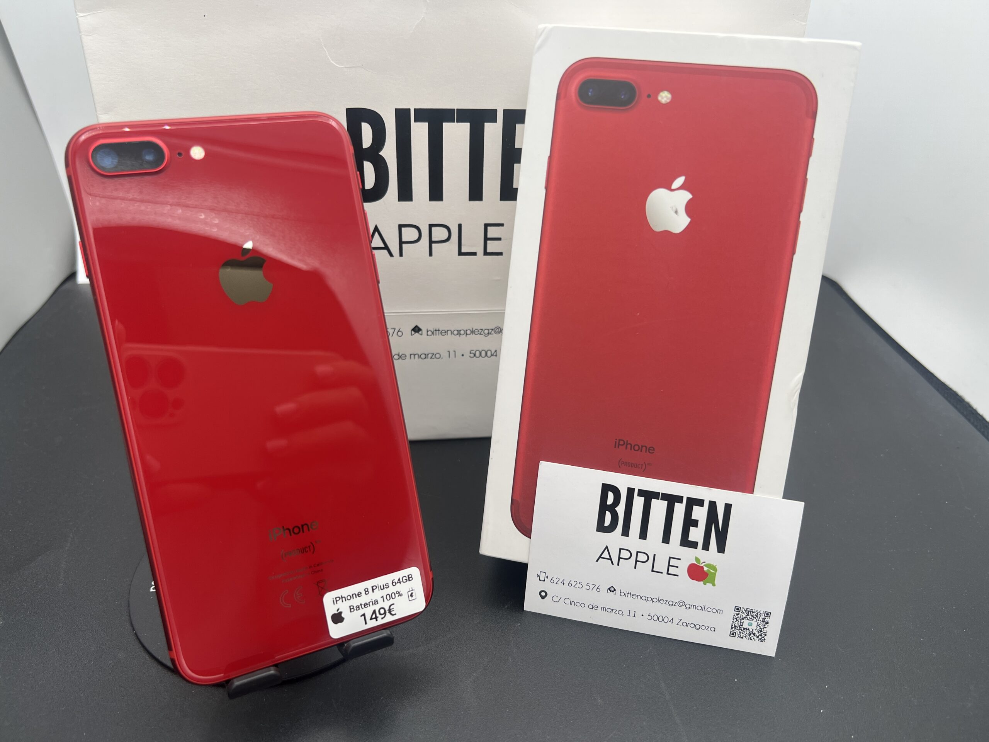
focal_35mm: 26
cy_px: 371
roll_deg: -1.5
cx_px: 494
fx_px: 743
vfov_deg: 53.1
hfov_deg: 67.3
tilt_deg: -34.1
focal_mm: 5.7
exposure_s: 1/329
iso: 50
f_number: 1.5
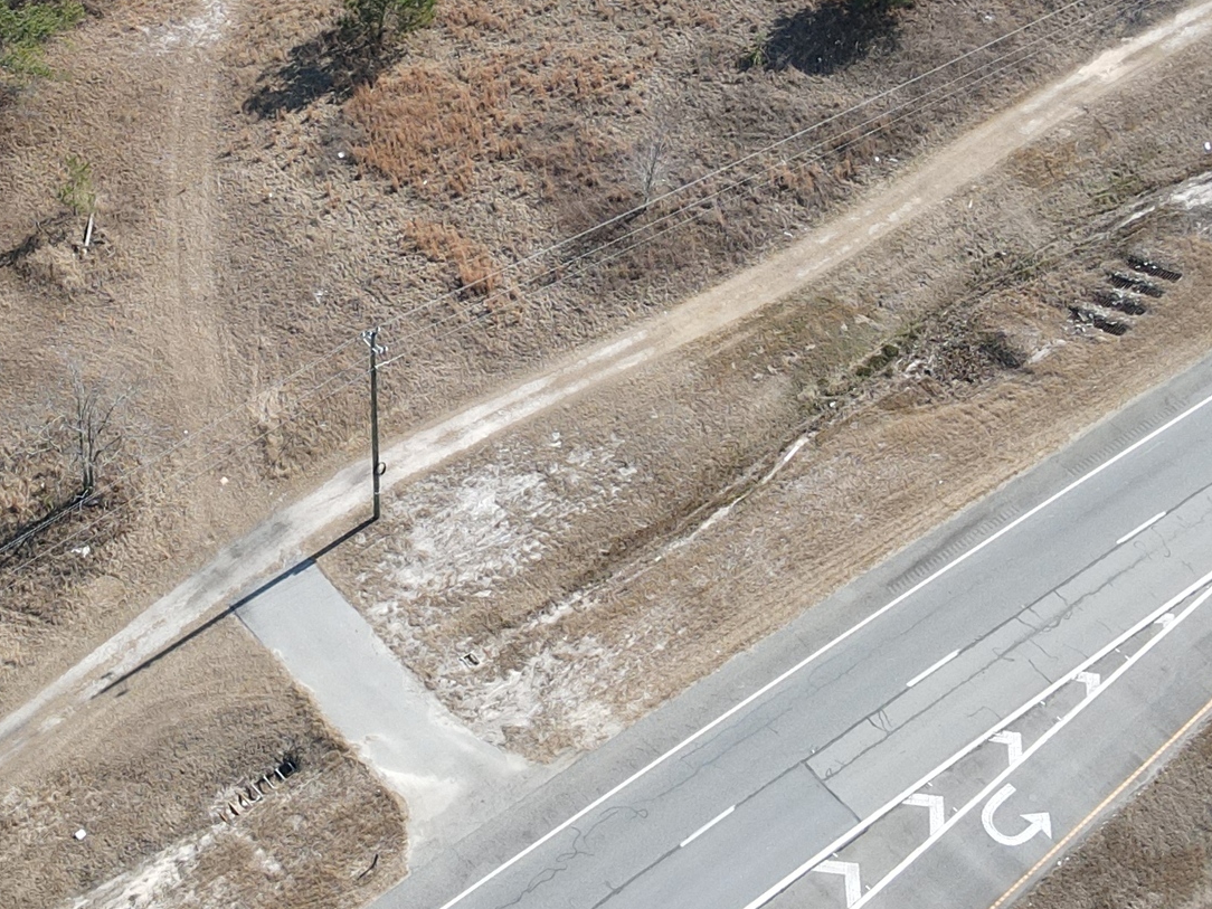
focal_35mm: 68
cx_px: 363
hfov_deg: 28.3
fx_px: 2381
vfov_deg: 21.4
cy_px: 227
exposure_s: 1/350
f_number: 2.8
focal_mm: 4.5
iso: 110
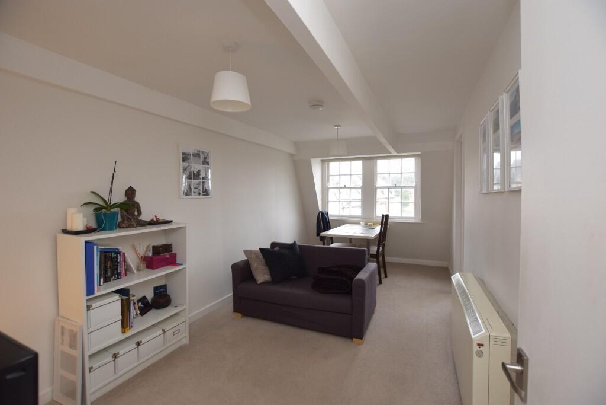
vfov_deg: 77.3
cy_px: 202
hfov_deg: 100.4
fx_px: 253
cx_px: 303
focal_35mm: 15
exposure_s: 1/80
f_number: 4
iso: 400
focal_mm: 10
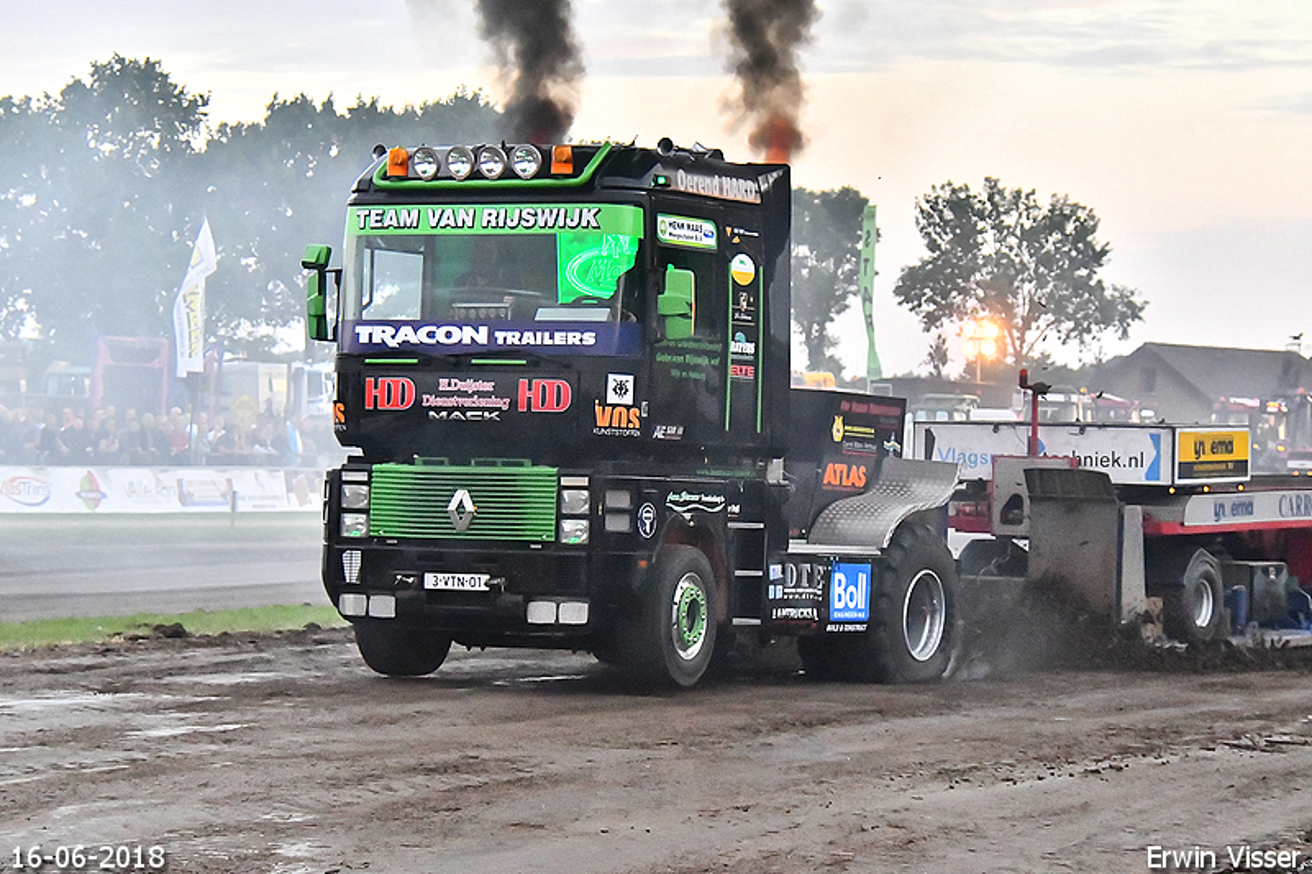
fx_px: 4263
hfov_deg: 17.5
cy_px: 437
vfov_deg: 11.7
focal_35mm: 117
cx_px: 656
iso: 8000
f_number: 5.6
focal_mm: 78
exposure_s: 1/800
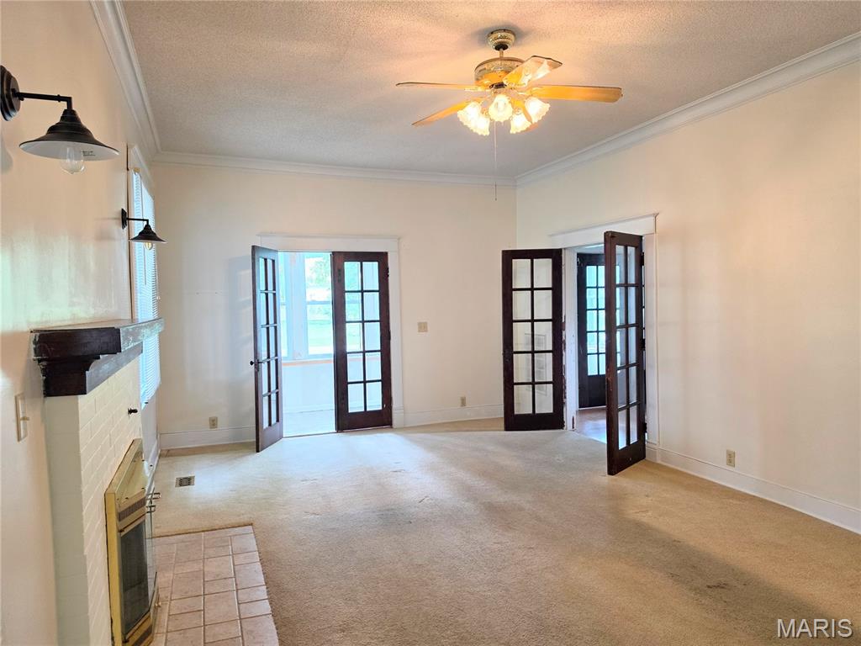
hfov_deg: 73.9
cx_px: 430
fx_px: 572
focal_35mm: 23
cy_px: 323
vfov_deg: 58.9
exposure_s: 1/120
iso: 125
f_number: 1.4
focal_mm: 6.5
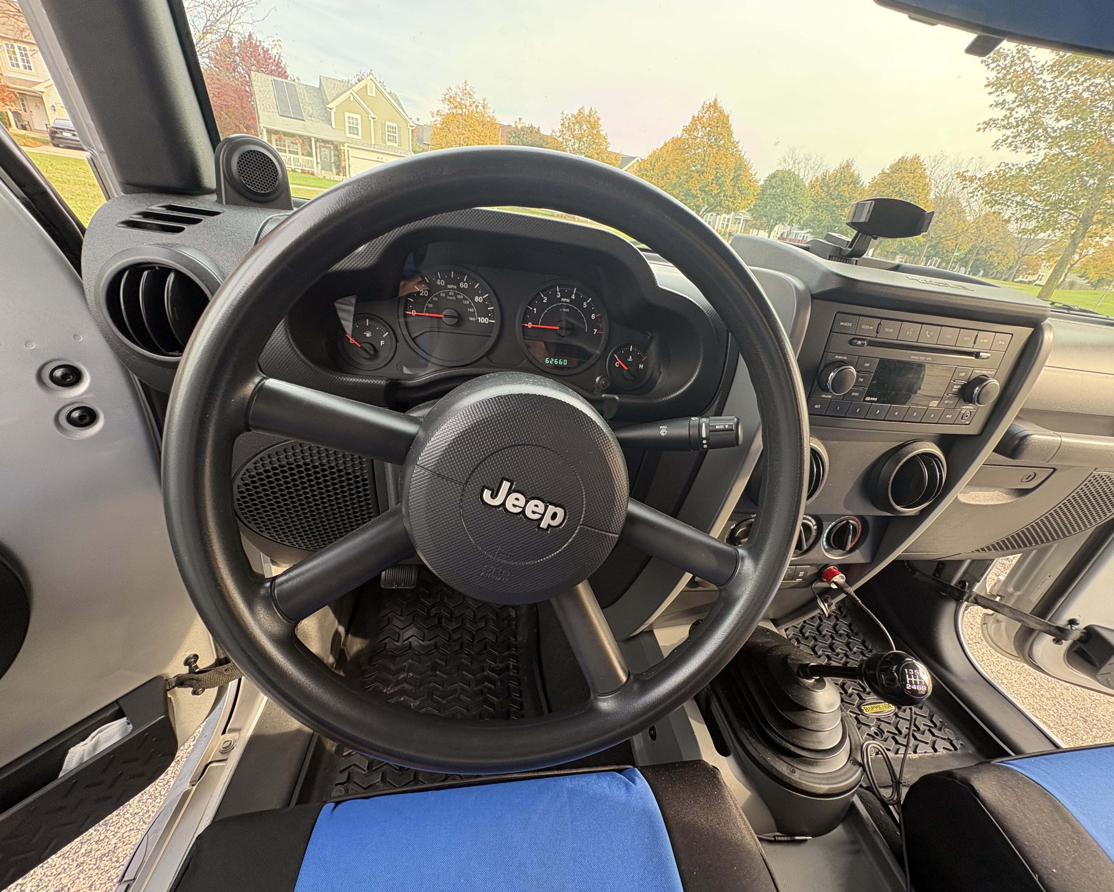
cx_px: 579
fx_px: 495
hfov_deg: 96.7
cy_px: 450
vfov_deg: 84.0
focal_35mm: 15
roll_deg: -7.4
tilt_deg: -24.3
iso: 200
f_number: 2.2
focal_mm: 2.22
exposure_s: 1/89
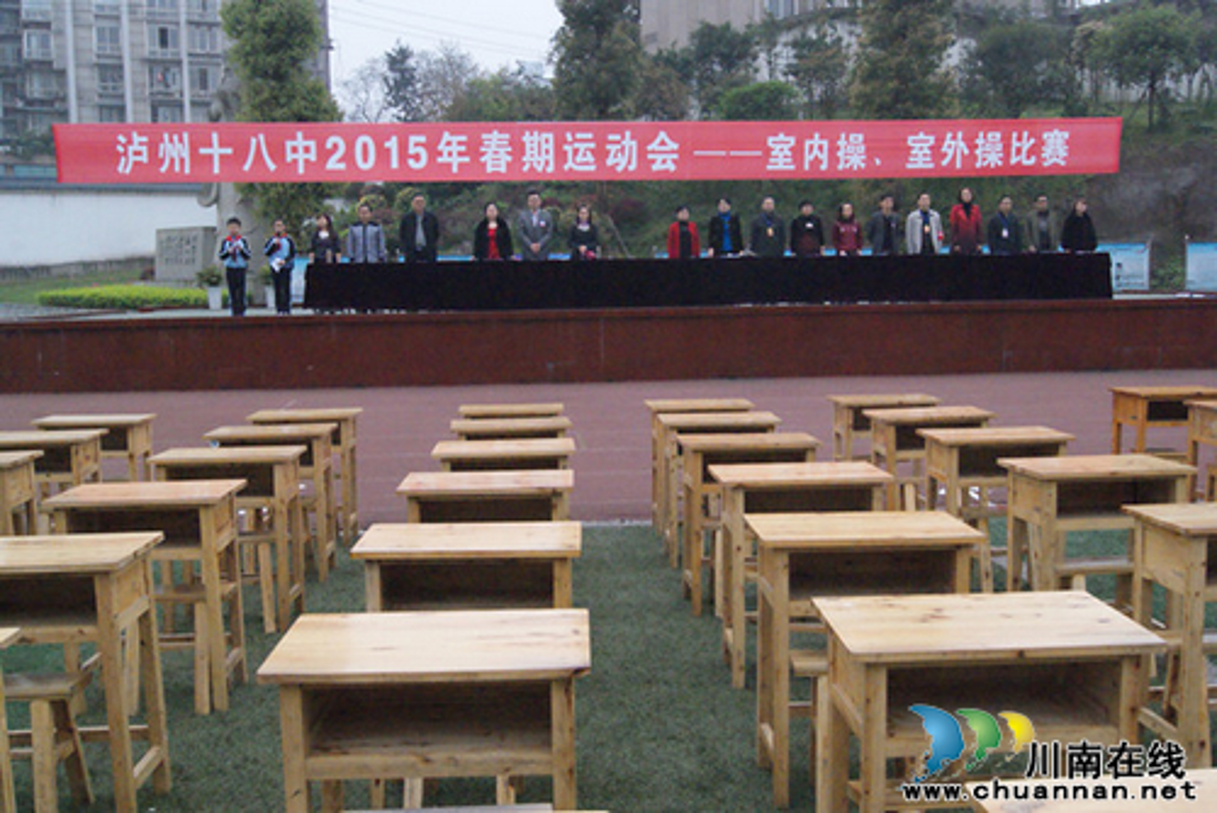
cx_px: 608
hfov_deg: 53.1
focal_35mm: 36
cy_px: 406
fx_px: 1218
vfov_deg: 36.9
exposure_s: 1/320
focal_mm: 24
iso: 3200
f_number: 11
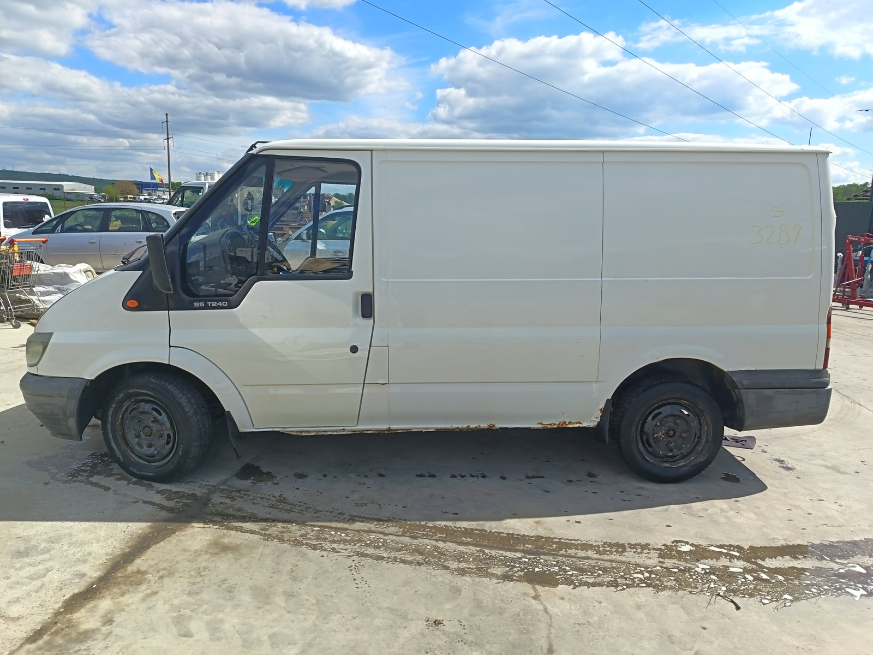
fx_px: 605
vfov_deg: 56.8
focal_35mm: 24
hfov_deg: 71.6
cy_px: 328
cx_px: 436
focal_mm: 5.25
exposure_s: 1/649
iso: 100
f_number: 1.75
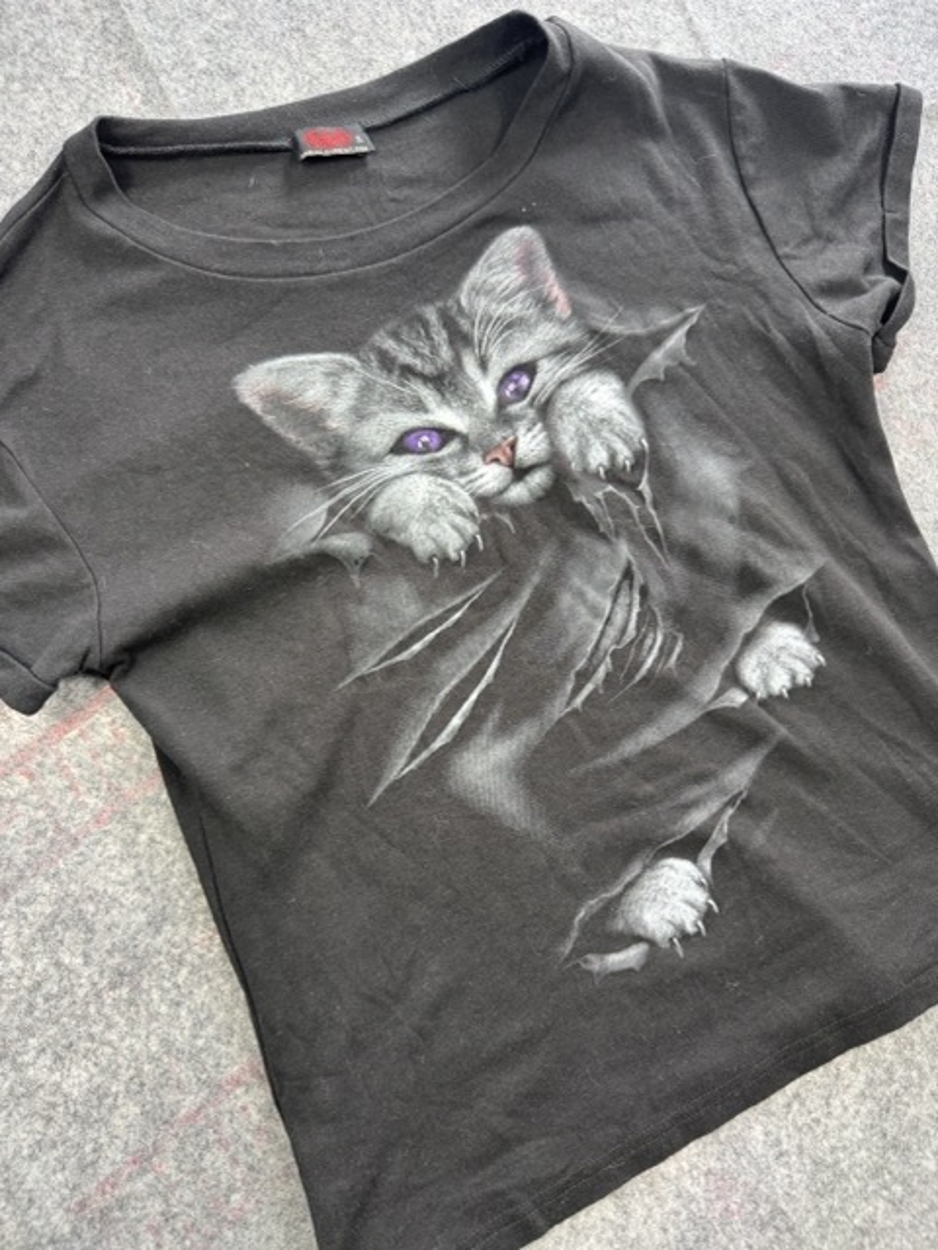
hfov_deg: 56.8
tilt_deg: -60.7
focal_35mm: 24
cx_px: 469
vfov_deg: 71.6
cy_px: 625
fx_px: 867
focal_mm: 6.76
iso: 160
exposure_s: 1/100
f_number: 1.78
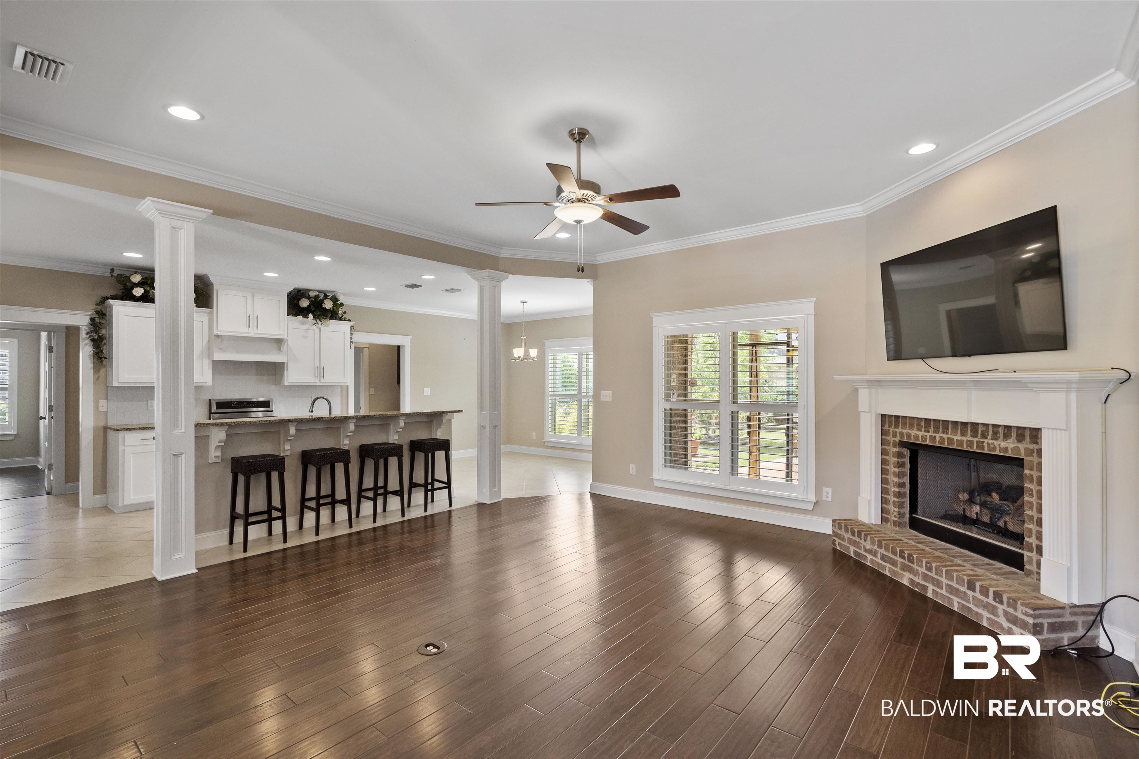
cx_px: 570
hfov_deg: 96.7
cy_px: 380
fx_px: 506
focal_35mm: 16
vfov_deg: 73.7
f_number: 6.3
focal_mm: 16
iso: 1000
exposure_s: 1/13
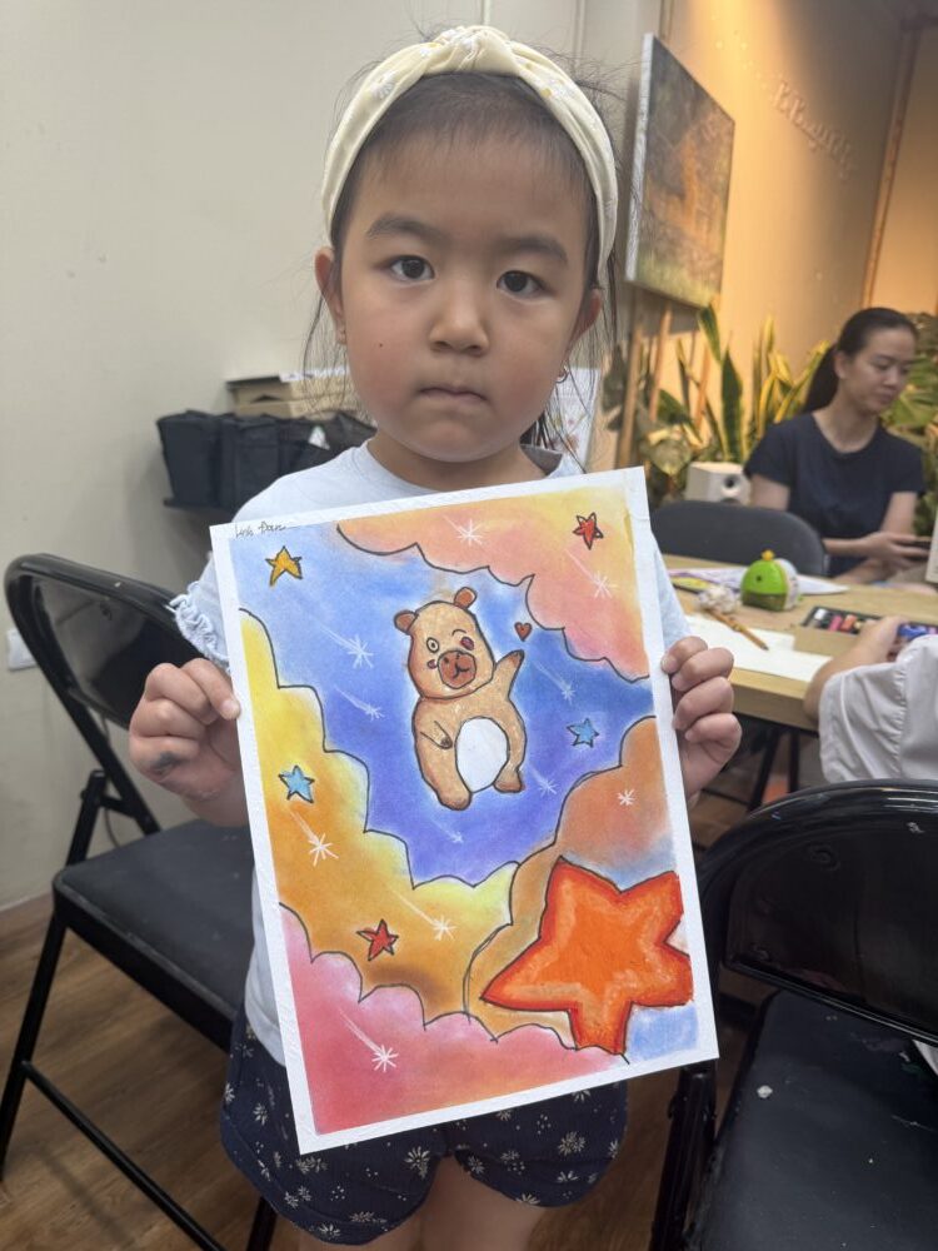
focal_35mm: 24
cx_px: 469
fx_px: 867
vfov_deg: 71.6
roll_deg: -2.9
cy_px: 626
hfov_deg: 56.8
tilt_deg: -12.5
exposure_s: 1/100
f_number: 1.78
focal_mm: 6.76
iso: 64
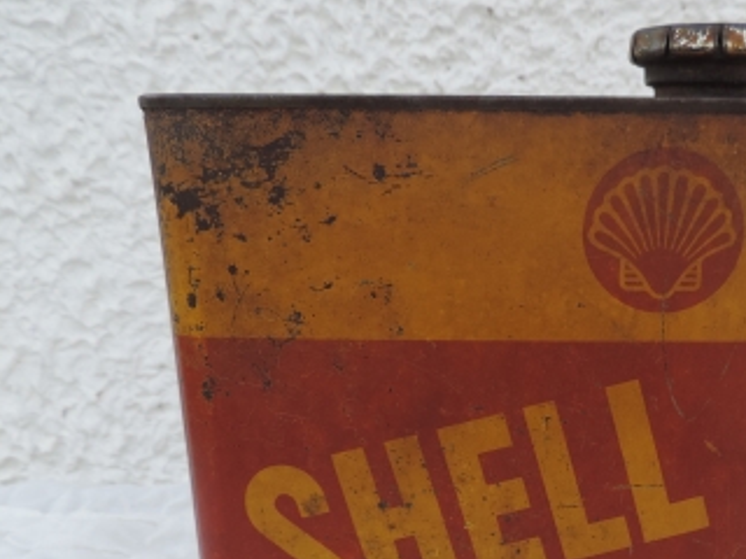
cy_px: 473
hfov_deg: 40.7
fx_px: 970
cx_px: 576
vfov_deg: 31.1
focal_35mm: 45
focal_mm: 4.3
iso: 80
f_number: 3
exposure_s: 1/160
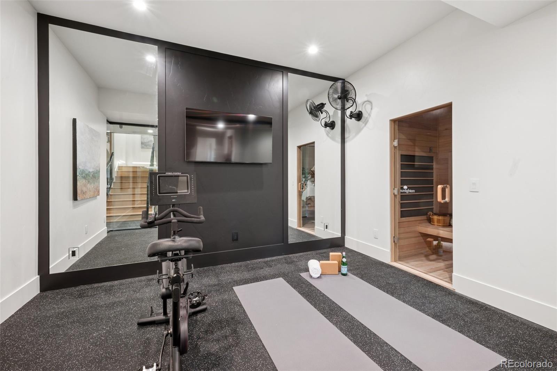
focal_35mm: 15
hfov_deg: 100.4
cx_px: 278
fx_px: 232
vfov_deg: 77.3
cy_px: 186
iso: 100
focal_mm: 15
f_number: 11
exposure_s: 3
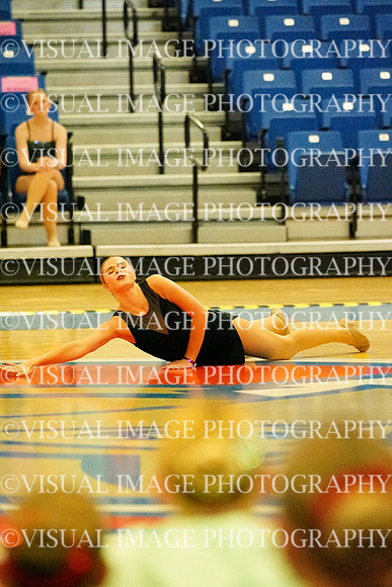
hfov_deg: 6.1
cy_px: 294
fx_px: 3673
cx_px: 196
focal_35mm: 225
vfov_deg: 9.1
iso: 25600
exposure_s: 1/1600
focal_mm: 150
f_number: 2.8
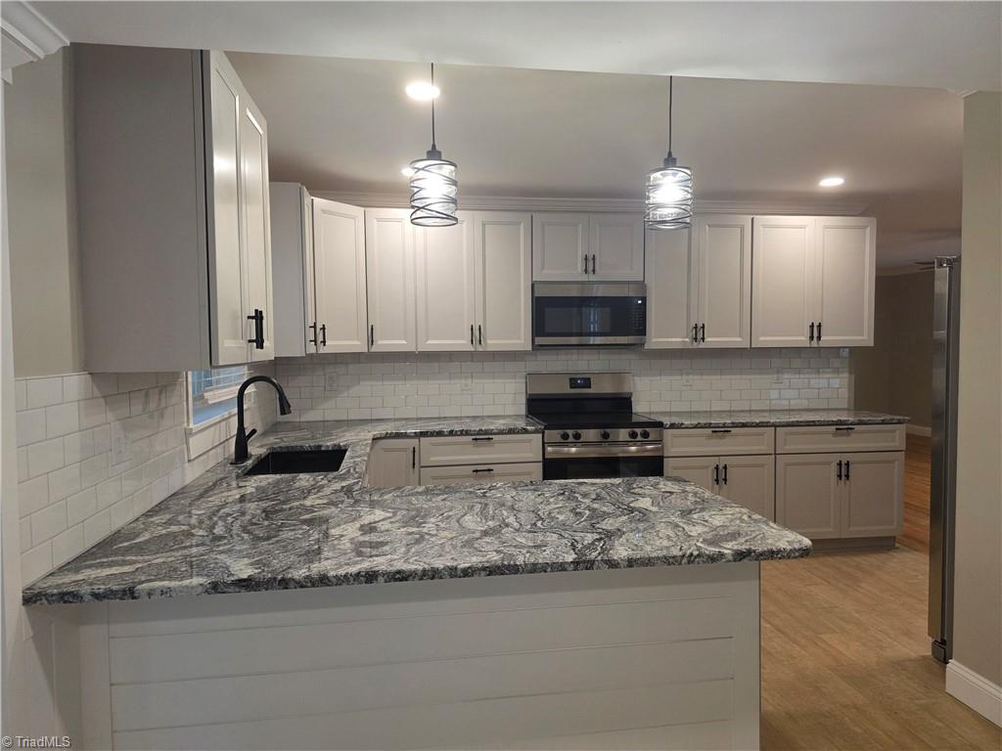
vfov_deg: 58.9
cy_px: 376
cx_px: 501
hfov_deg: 73.9
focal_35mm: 23
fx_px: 666
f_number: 1.7
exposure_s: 1/120
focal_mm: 6.3
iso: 320
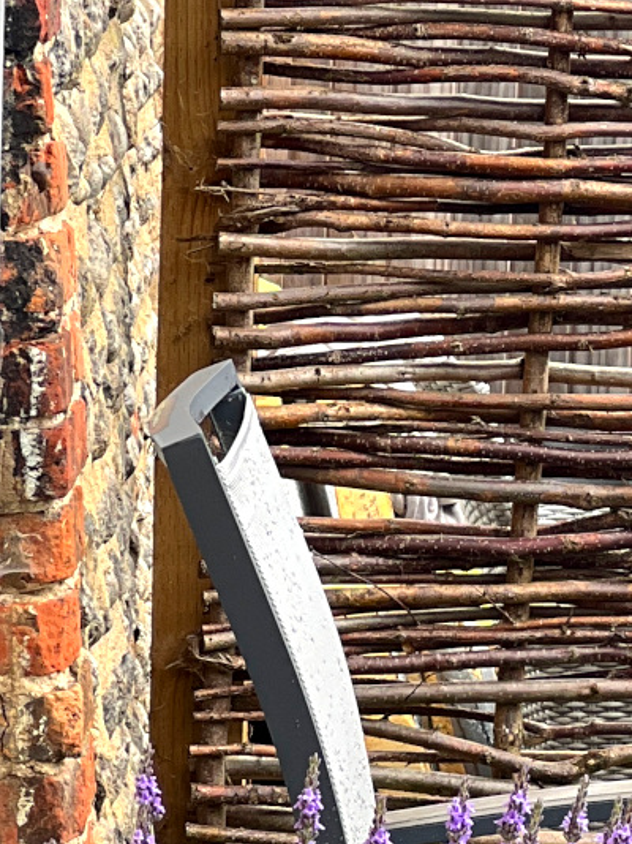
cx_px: 910
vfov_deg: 7.1
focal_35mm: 277
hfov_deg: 5.3
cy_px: 705
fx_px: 6748
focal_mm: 9
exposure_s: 1/121
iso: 25
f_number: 2.8
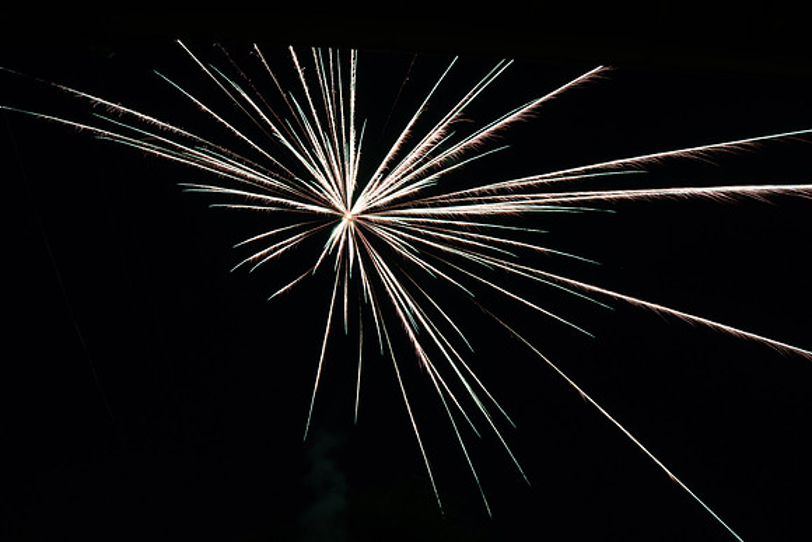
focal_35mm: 14
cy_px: 271
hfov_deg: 104.2
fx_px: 316
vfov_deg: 81.2
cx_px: 406
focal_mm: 14
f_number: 10
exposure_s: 8
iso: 100
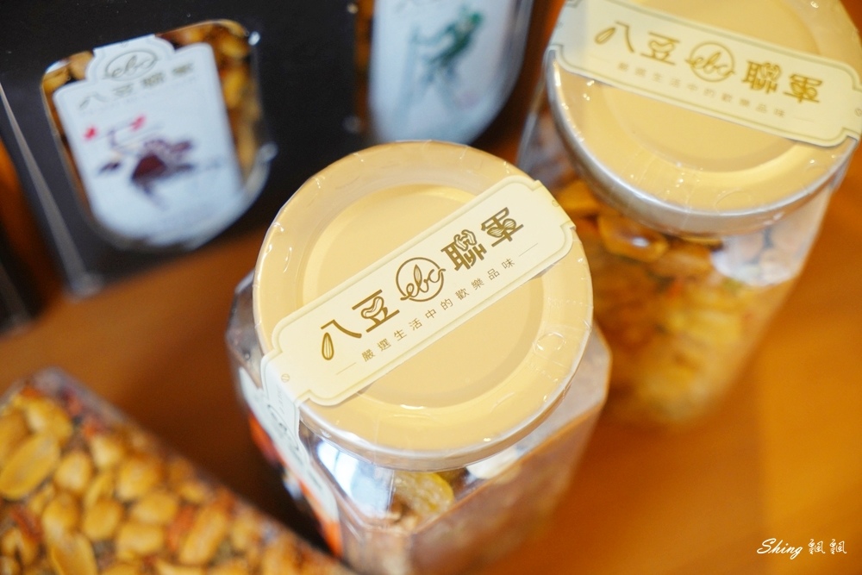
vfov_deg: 19.7
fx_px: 1652
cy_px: 288
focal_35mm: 69
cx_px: 431
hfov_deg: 29.2
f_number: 4
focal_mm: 69
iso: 1600
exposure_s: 1/50
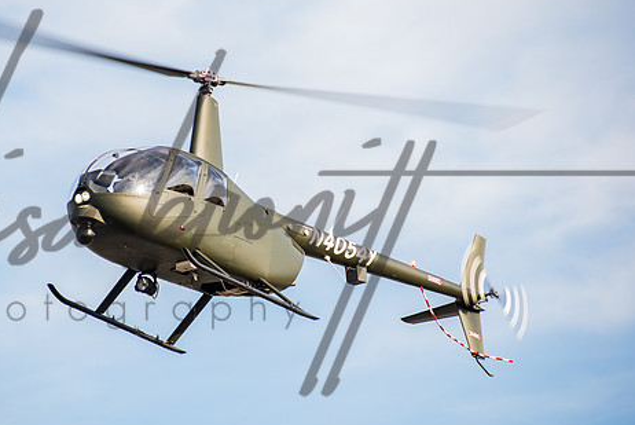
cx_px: 239
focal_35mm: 301
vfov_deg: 4.6
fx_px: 5314
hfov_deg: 6.8
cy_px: 206
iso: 100
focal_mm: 160
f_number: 5
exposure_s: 1/200
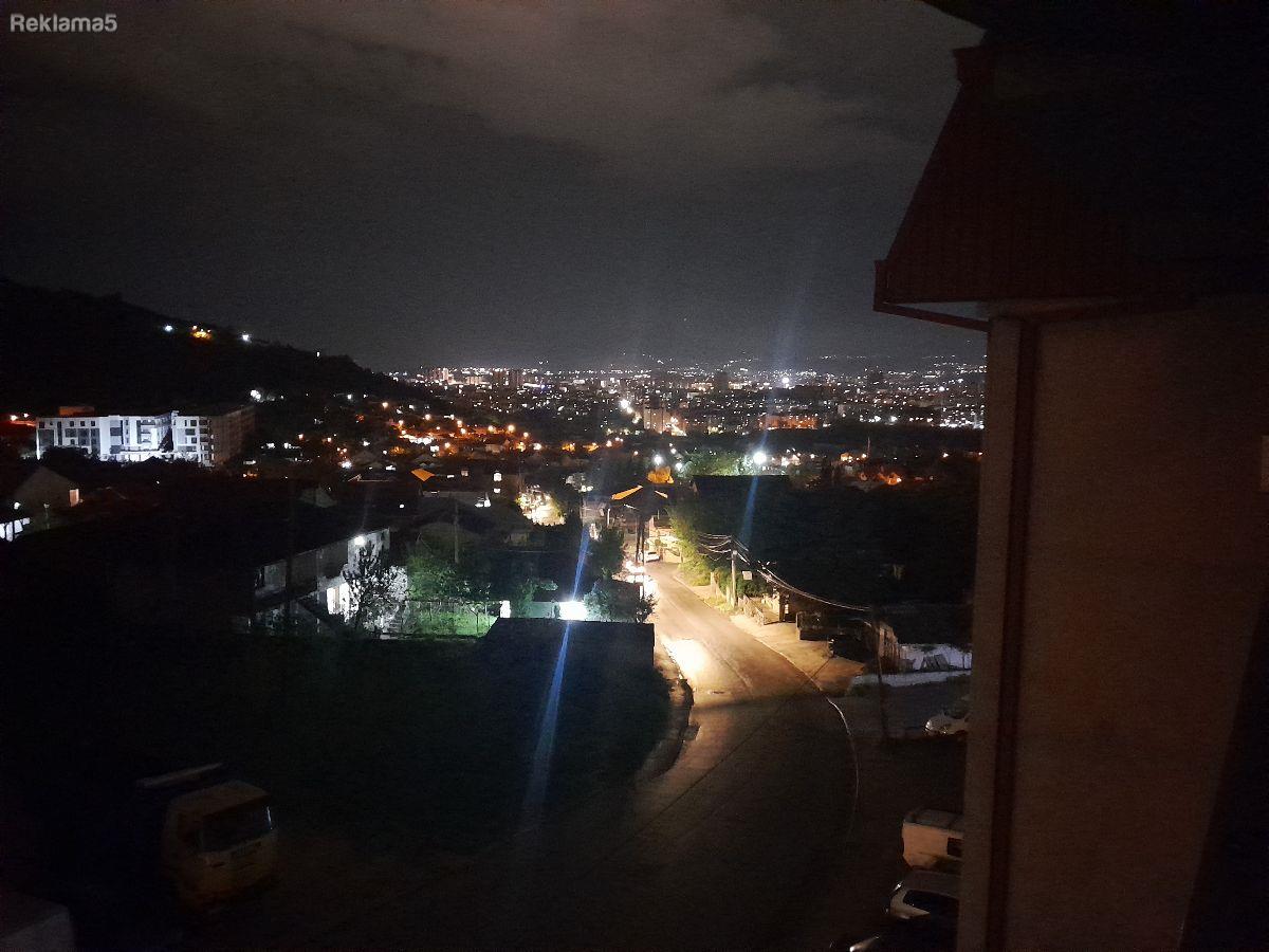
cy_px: 476
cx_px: 634
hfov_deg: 67.3
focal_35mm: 26
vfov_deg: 53.1
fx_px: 953
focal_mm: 3.98
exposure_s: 1/10
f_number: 1.8
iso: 3200
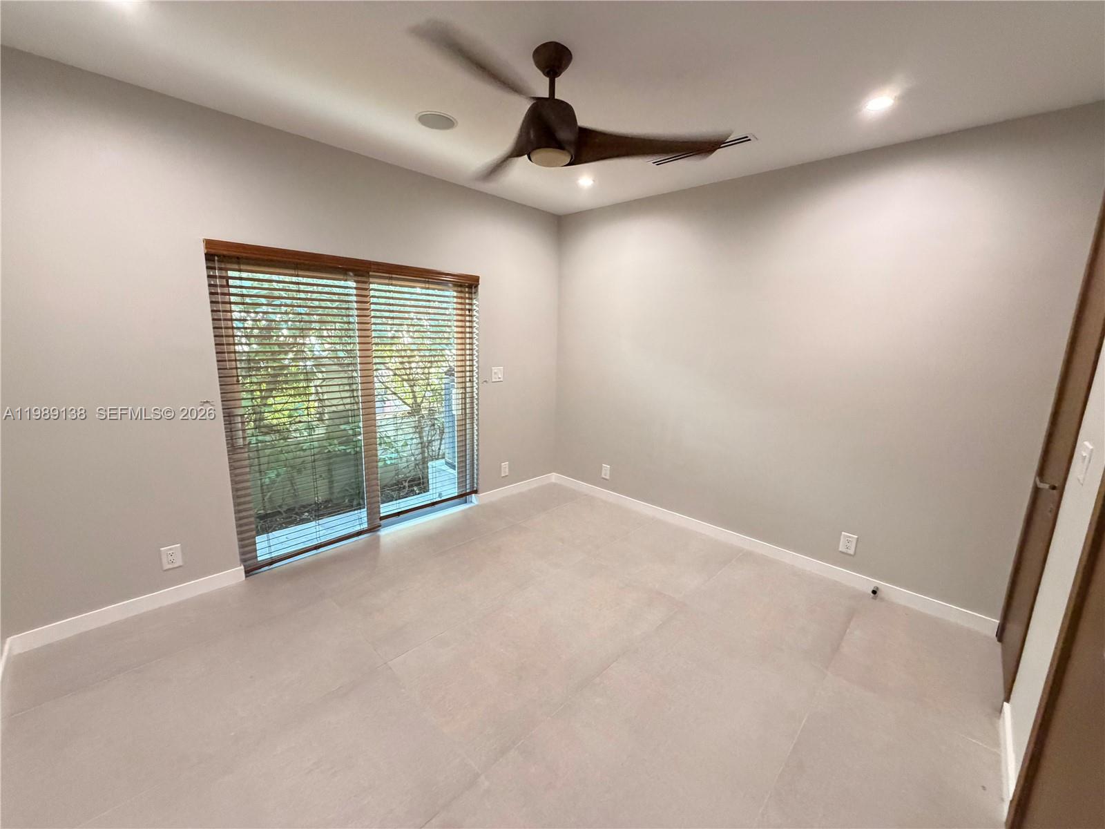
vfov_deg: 85.7
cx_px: 552
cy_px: 414
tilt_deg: -11.1
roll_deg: -1.8
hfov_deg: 102.1
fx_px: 447
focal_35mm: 14
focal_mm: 2.22
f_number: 2.2
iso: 500
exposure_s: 1/60
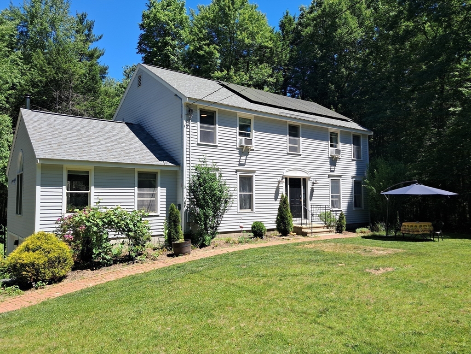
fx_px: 367
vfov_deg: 51.4
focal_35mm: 27
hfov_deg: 65.3
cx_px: 236
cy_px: 177
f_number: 1.8
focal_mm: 4
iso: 50
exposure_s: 1/466
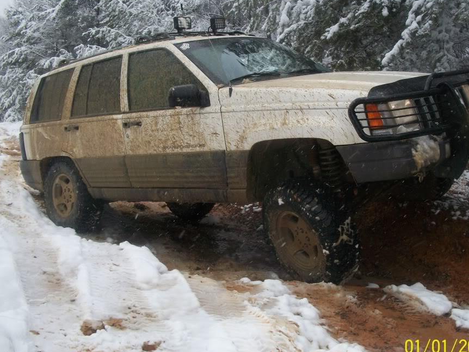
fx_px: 515
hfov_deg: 49.0
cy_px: 184
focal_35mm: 38
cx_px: 244
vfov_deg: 37.7
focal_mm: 5.7
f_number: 5.5
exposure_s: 1/250
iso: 80
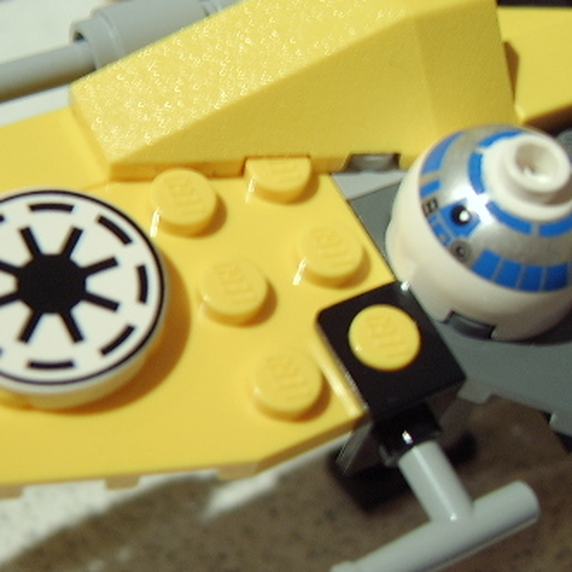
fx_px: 991
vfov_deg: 32.2
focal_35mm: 53
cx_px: 311
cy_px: 257
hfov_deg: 32.2
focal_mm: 8.13
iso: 100
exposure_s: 1/10
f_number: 2.7
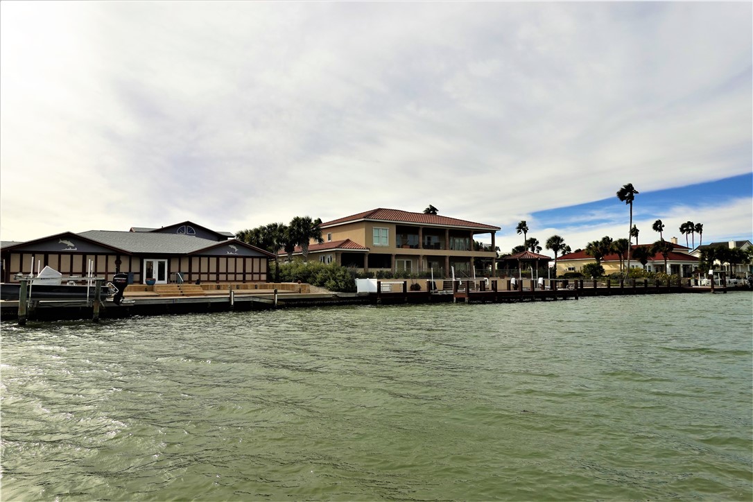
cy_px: 251
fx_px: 502
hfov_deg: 73.7
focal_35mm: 24
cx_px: 376
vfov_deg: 53.1
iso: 100
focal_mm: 9
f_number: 5.6
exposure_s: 1/1000
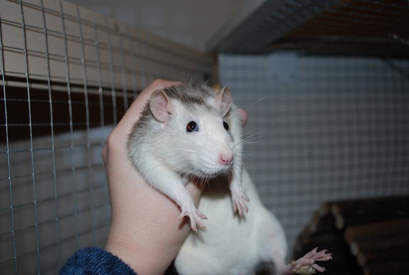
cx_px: 204
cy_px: 138
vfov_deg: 40.1
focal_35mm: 33
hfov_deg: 57.1
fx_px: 376
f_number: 4
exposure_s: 1/60
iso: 200
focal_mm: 22
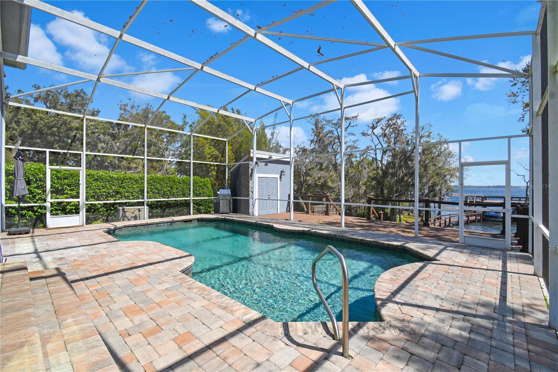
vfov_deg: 77.3
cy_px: 186
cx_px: 279
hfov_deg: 100.4
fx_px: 232
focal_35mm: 15
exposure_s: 1/200
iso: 100
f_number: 7.1
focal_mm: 10
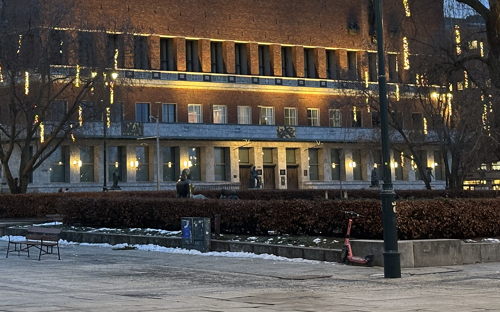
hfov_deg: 22.4
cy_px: -13
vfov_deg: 14.0
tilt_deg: +8.9
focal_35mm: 92
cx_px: 156
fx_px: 1254
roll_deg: +1.2
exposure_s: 1/33
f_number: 1.78
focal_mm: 6.86
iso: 250
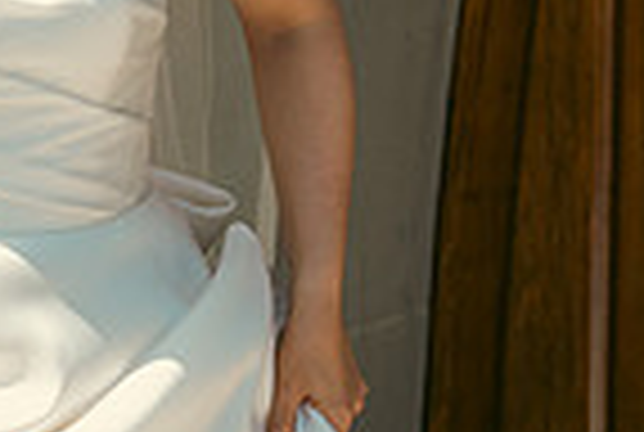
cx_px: -234
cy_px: -218
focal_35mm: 178
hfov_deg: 11.2
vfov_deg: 7.6
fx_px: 3191
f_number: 3.5
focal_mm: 44
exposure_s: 1/800
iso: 100
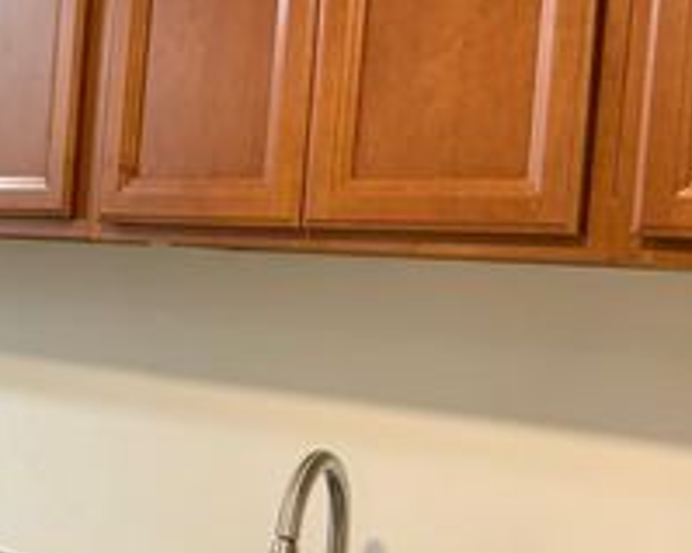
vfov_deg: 21.5
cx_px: -87
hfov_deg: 24.8
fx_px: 1453
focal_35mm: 71
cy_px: 343
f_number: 1.8
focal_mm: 3
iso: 125
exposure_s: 1/60
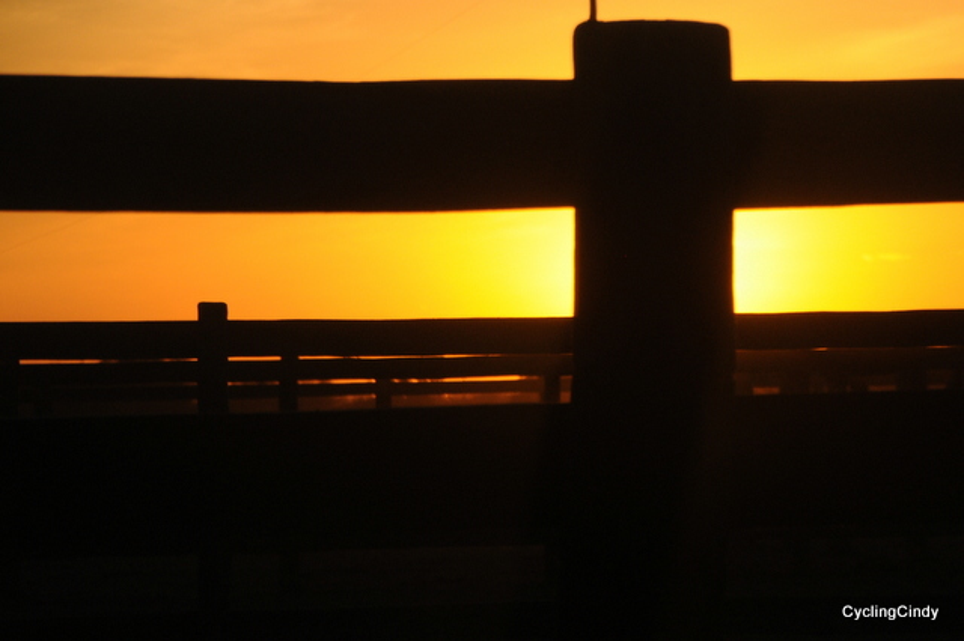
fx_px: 5620
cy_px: 320
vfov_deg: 6.5
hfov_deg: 9.8
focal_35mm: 210
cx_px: 482
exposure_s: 1/800
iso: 500
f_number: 11
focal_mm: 140
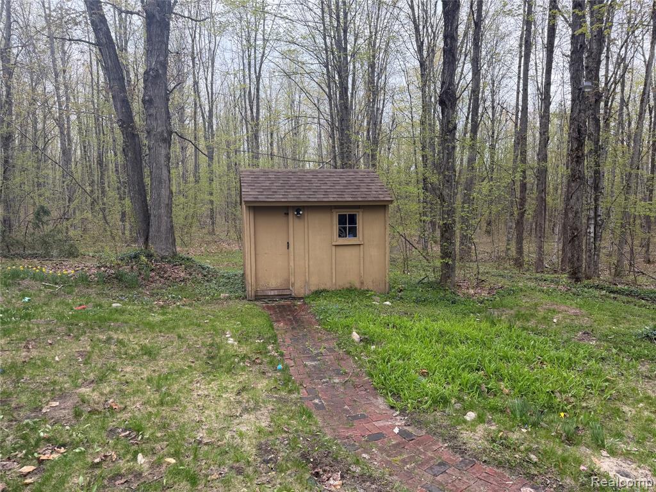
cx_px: 328
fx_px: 455
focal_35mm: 24
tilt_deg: -4.8
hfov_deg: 71.6
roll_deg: +1.5
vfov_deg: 56.8
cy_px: 246
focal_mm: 6.76
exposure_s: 1/228
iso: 80
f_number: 1.78
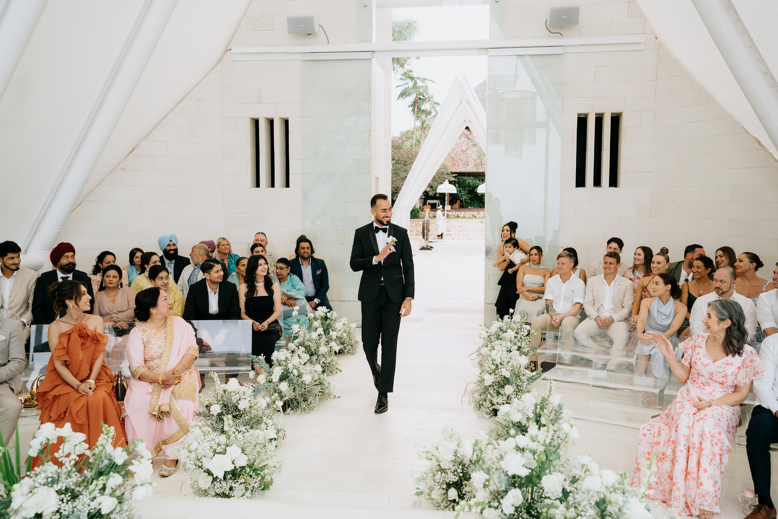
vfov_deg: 37.9
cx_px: 389
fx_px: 756
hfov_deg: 54.4
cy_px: 260
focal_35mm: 35
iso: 80
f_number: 2.8
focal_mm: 35
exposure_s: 1/200
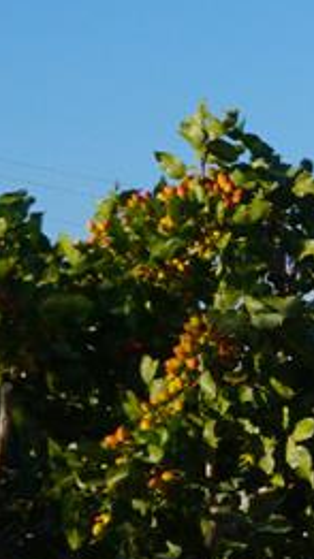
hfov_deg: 4.7
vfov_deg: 9.5
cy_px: 565
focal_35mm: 225
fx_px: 3337
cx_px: 1478
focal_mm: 25
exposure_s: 1/125
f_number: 11
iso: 100
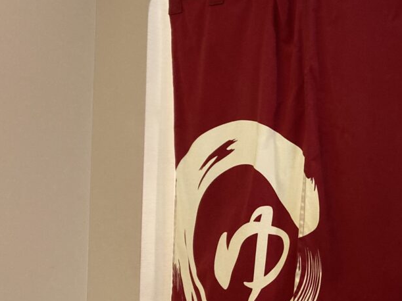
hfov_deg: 33.1
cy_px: 179
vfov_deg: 26.5
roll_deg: -1.8
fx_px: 639
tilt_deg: +1.0
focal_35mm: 55
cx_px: 362
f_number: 1.8
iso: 320
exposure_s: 1/25
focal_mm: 3.99
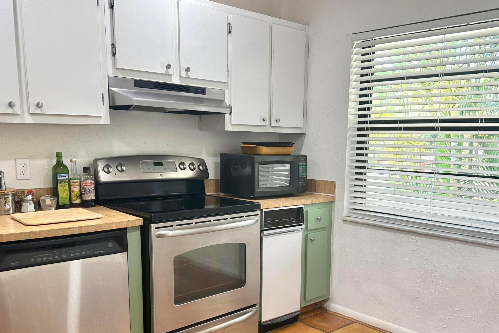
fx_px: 457
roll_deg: -0.5
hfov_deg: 57.1
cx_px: 276
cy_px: 226
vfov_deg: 39.4
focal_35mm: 33
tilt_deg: -11.2
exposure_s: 1/120
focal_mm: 6.86
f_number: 1.78
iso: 100
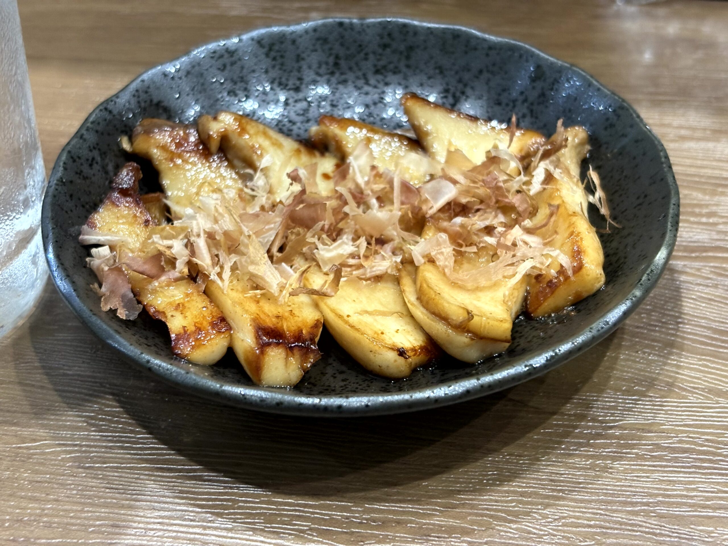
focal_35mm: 52
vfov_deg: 28.0
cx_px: 364
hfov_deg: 36.8
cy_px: 273
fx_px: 1094
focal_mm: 5.96
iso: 200
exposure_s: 1/40
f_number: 1.6
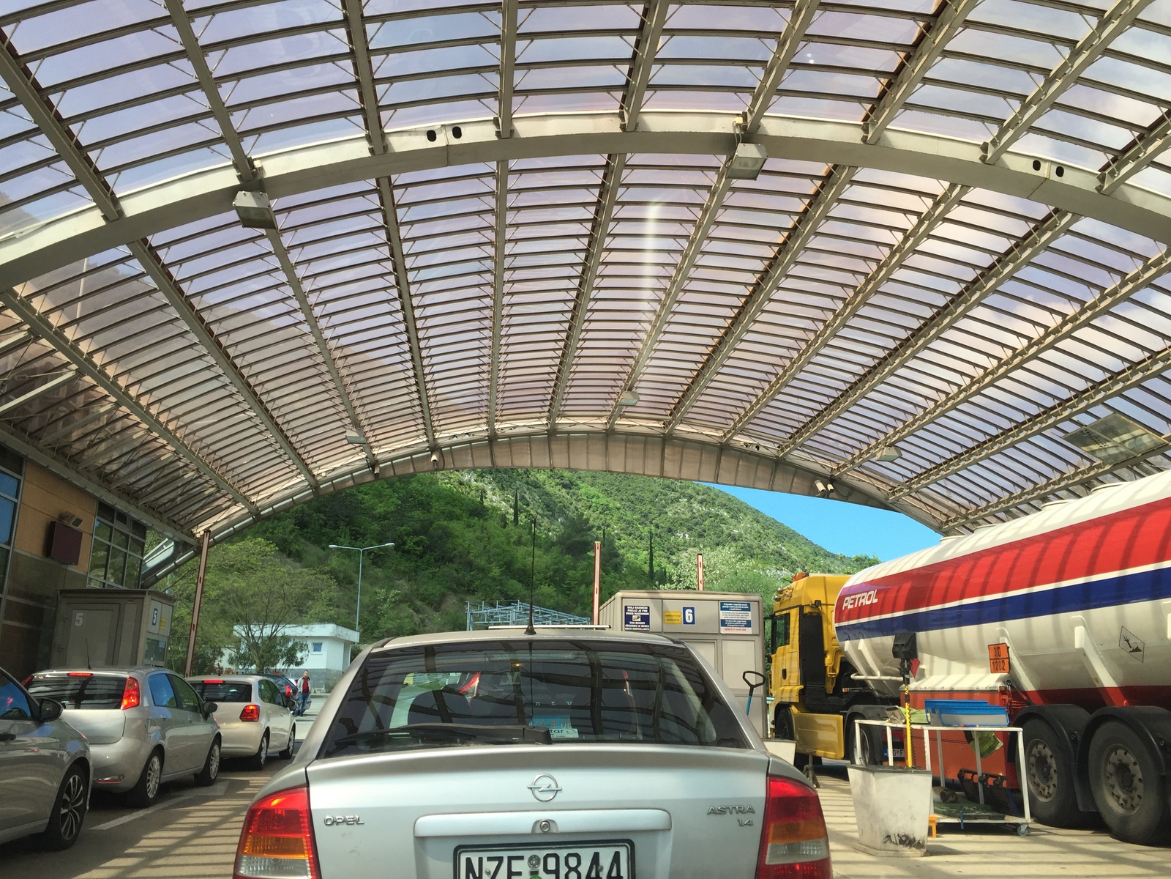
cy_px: 440
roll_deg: -0.8
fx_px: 981
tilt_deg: +15.5
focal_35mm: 29
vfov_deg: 48.2
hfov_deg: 61.7
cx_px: 586
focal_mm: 4.15
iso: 32
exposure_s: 1/590
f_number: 2.2
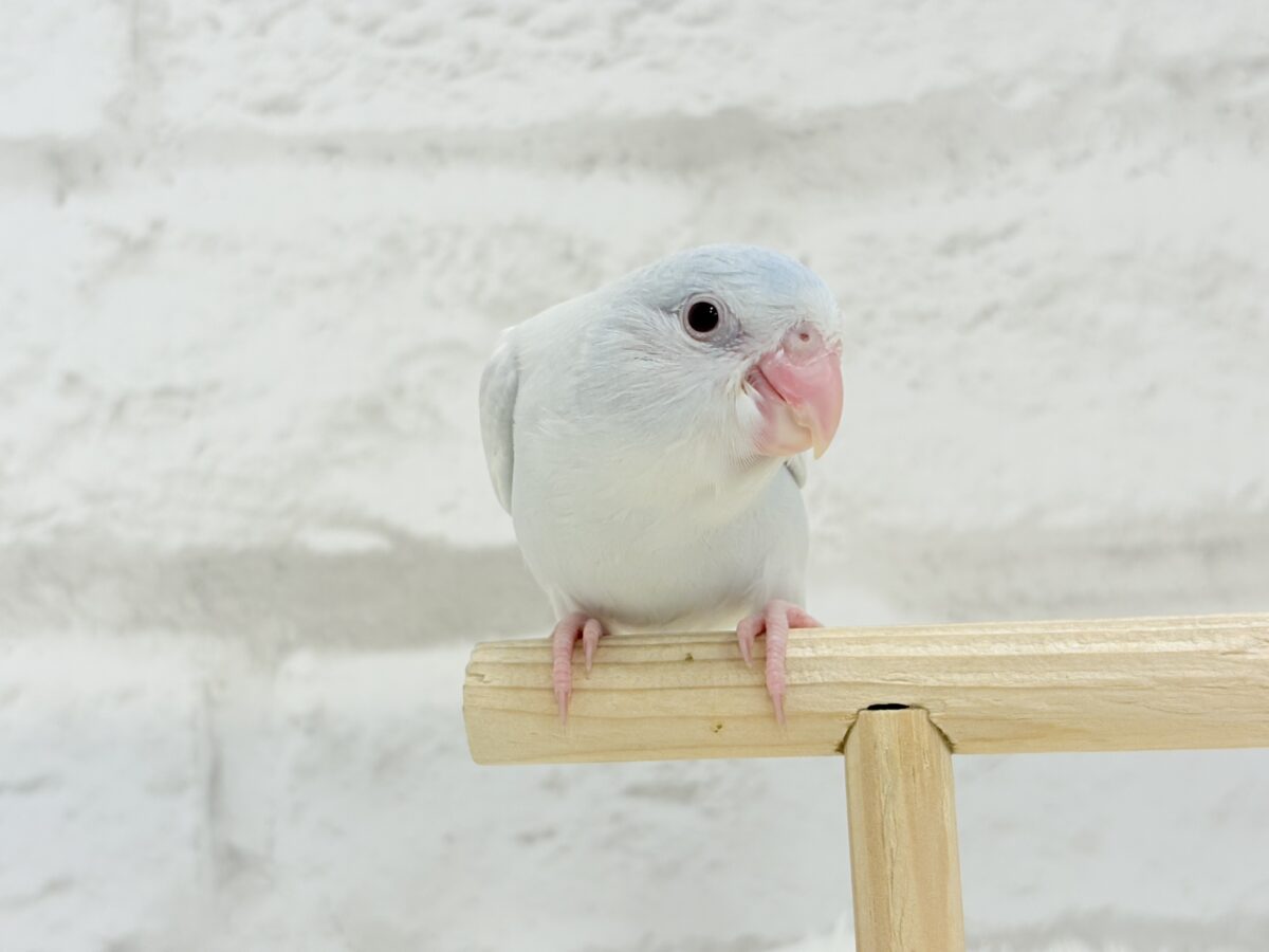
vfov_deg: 28.0
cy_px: 476
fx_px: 1906
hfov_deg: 36.8
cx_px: 634
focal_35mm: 52
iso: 64
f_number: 1.6
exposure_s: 1/100
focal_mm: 5.96
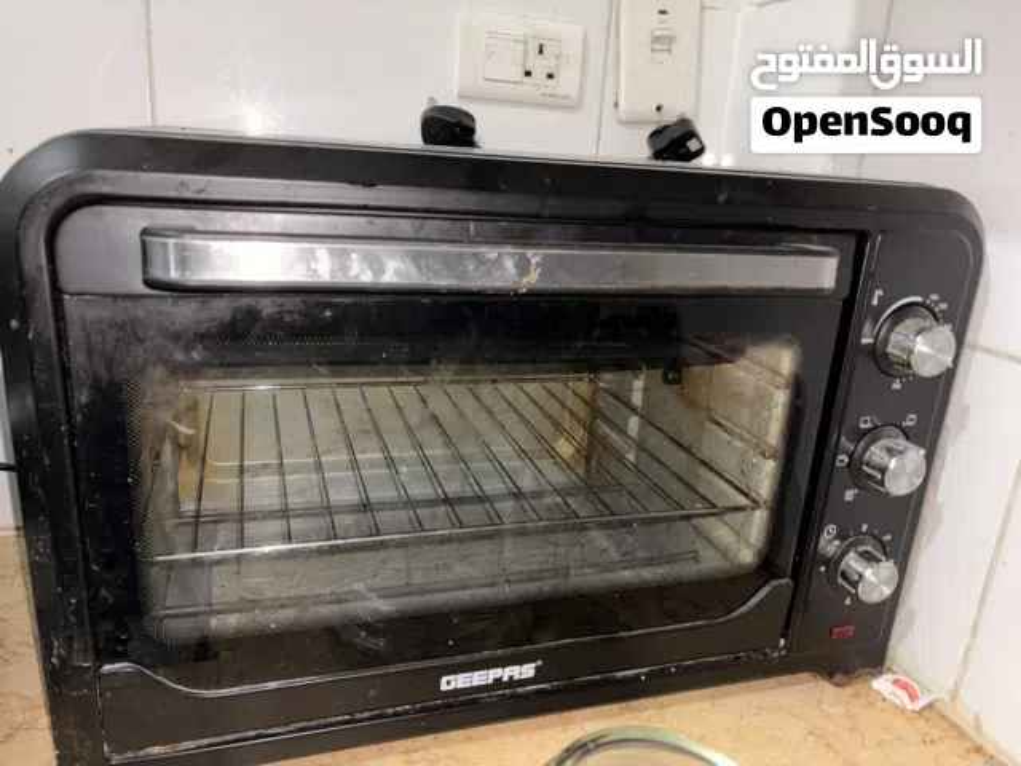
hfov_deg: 67.3
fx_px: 767
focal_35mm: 26
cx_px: 510
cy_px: 383
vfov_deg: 53.1
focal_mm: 5.96
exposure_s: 1/6
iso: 64
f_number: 1.6
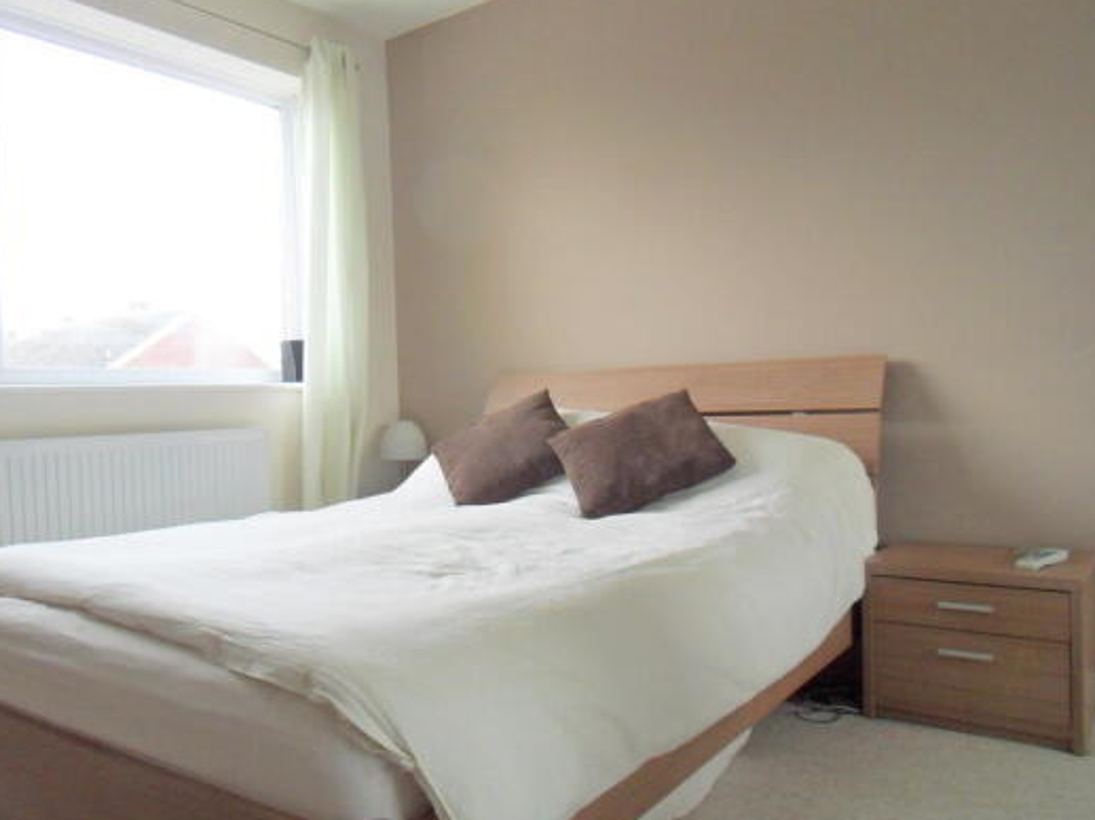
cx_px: 540
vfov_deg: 51.3
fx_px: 854
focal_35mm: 27
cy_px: 434
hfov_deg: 65.3
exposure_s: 1/30
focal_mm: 4.2
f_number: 3.3
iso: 200
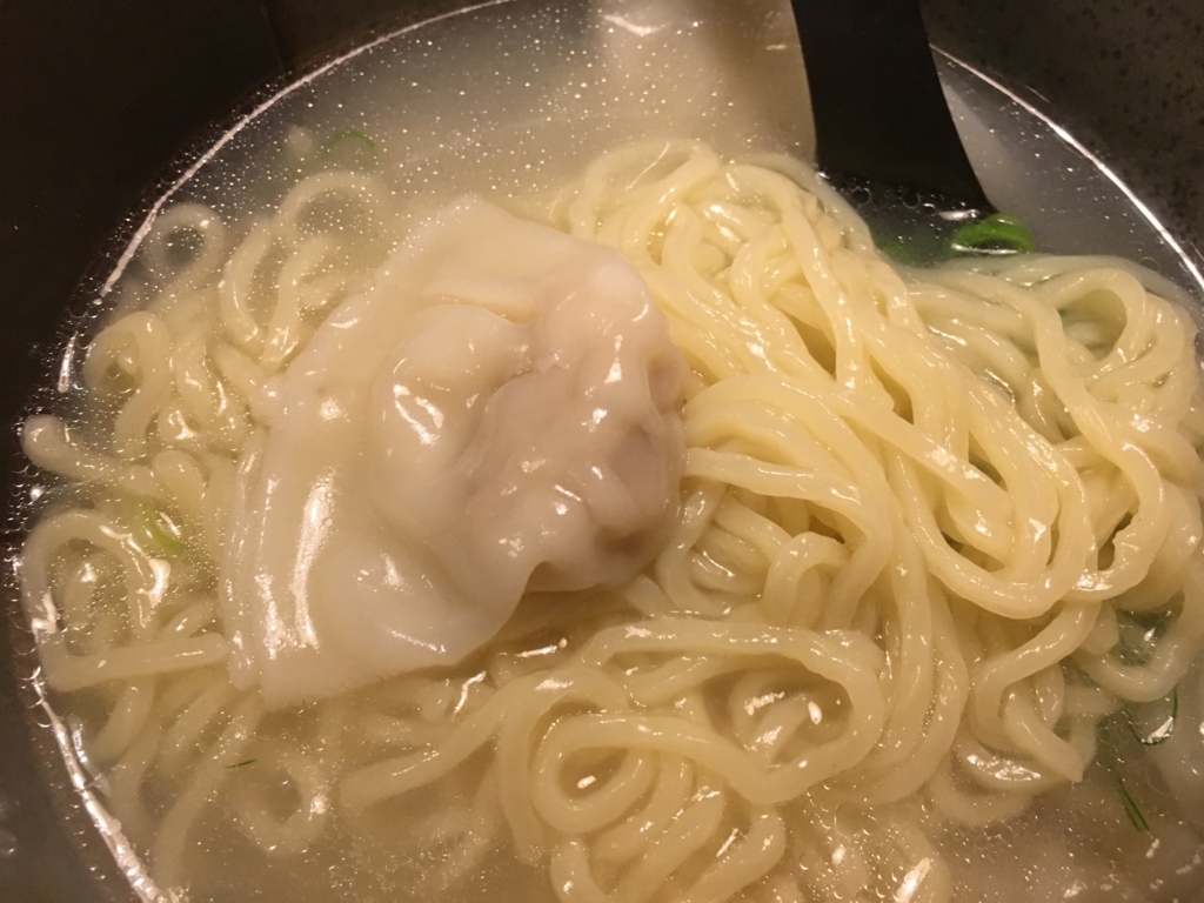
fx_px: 1009
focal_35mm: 29
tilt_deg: -65.5
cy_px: 452
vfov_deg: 48.2
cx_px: 602
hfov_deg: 61.7
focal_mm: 4.15
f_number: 2.2
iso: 200
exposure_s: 1/30
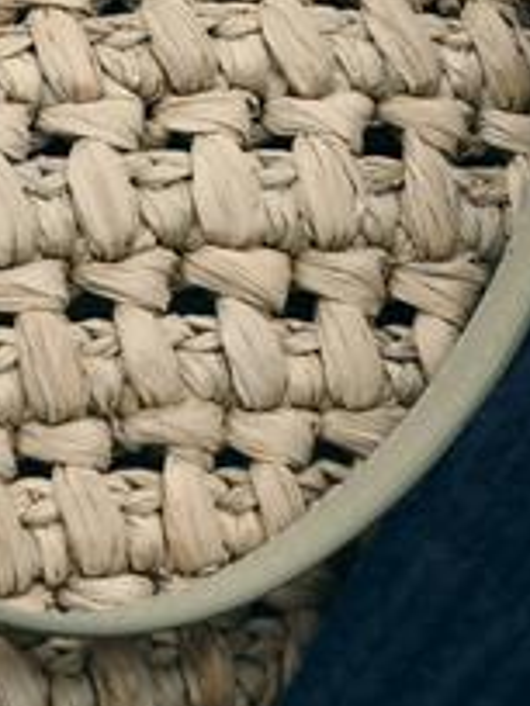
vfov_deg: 6.0
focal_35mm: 316
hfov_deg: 4.6
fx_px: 6451
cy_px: -900
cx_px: -790
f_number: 5.6
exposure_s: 1/320
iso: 250
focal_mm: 53.6
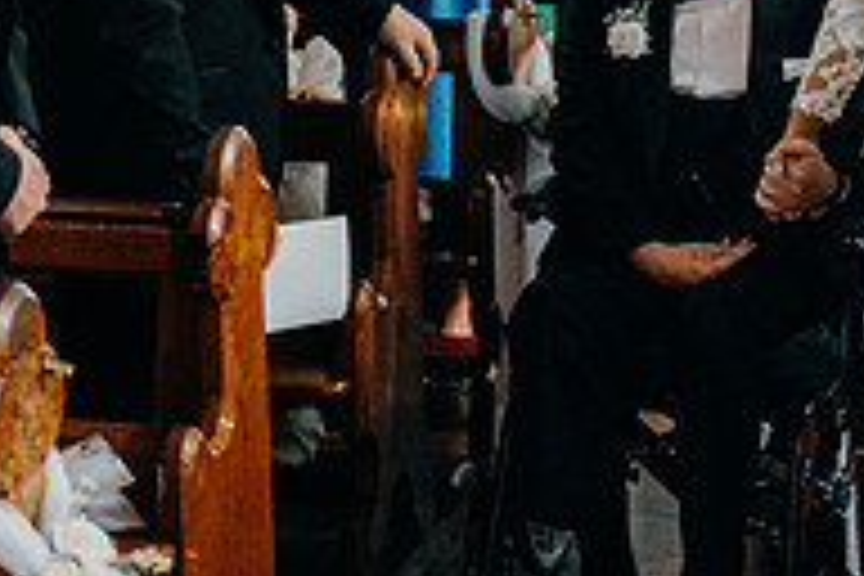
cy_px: 83
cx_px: 788
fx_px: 3336
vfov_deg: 9.8
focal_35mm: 139
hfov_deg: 14.6
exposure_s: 1/160
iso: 5000
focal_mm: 46
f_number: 3.5
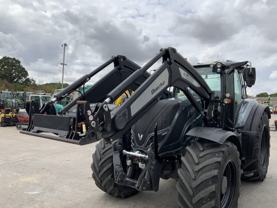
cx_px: 138
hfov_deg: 61.7
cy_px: 104
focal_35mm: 29
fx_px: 232
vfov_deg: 48.2
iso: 20
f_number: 1.8
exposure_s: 1/2538
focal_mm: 3
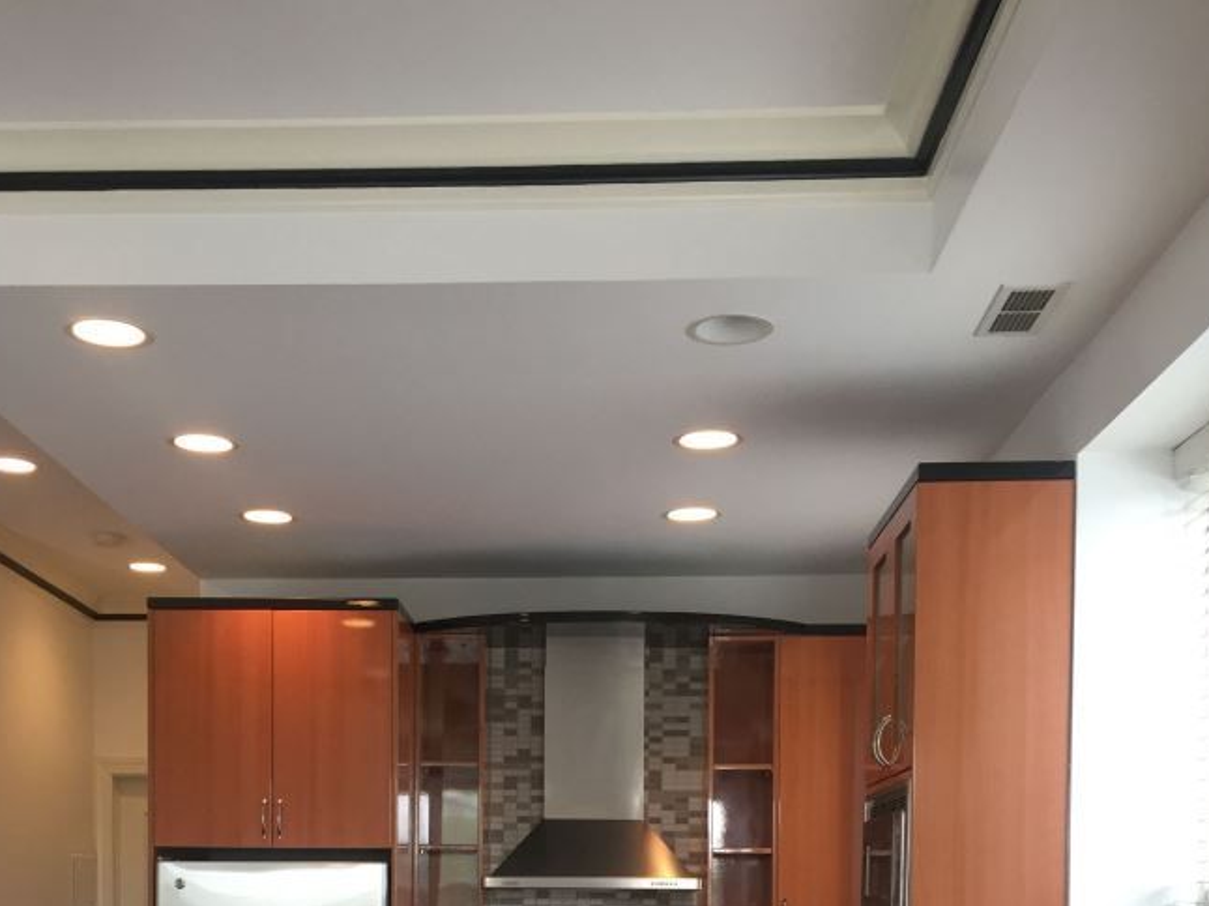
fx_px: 1606
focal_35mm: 46
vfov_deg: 29.1
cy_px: 943
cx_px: 517
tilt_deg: -0.6
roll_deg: -0.6
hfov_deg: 41.2
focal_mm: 4.15
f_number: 2.2
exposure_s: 1/30
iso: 50
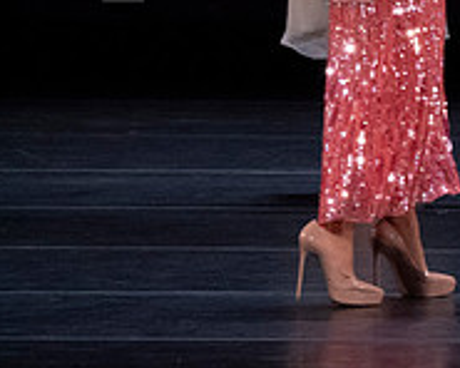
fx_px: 16065
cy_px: -103
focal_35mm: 1180
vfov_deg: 1.3
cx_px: 651
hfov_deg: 1.6
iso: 12800
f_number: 14
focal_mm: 400
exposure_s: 1/320
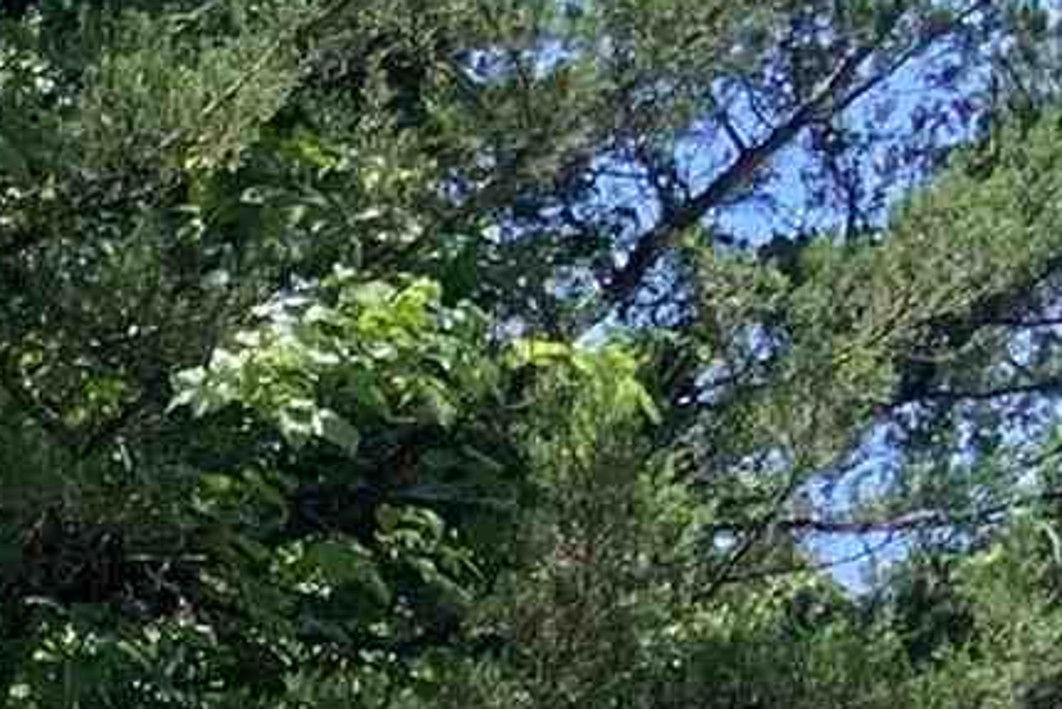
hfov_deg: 10.2
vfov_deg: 6.7
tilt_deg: +6.4
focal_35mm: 193
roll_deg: -1.9
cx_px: -709
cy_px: 1749
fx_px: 5695
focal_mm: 4.25
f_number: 1.8
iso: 25
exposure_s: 1/429
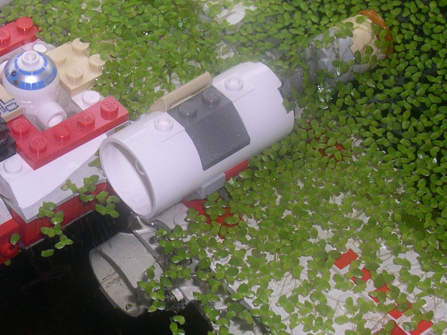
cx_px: 23
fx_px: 1433
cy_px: 226
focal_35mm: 111
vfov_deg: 13.3
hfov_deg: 17.4
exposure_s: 1/30
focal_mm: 11.1
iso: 100
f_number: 8.8
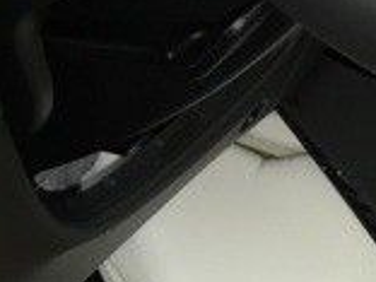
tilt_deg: -45.7
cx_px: 918
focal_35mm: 184
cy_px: 564
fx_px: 1999
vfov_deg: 7.7
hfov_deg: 9.5
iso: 40
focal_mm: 3.99
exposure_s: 1/17
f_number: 1.8
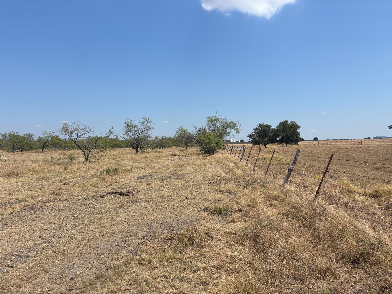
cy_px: 147
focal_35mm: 26
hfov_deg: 67.3
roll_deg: +1.2
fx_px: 294
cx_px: 196
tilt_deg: -0.9
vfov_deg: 53.1
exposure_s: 1/5076
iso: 50
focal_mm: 5.96
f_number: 1.6
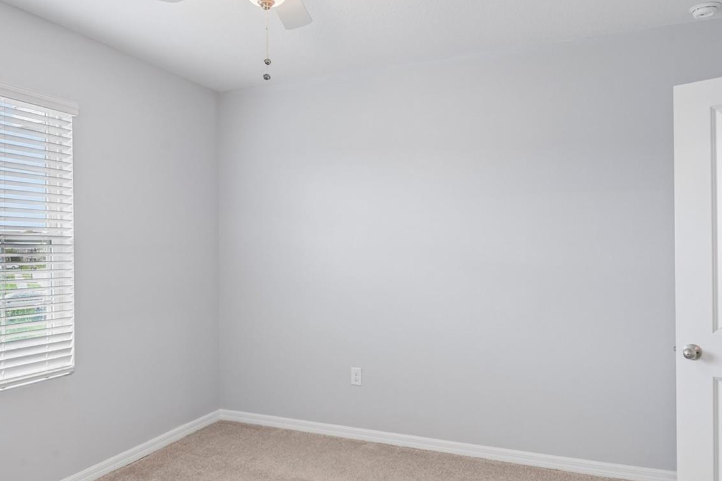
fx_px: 541
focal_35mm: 27
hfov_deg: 67.3
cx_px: 337
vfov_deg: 47.9
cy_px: 254
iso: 400
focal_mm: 19
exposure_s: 1/15
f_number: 8
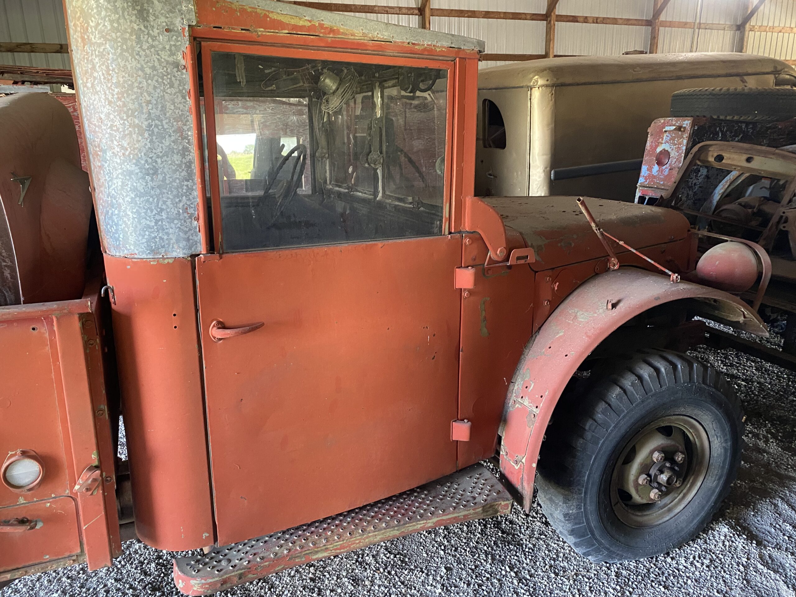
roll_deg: +1.3
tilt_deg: -16.6
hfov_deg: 67.3
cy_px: 298
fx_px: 598
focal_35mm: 26
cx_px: 398
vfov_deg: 53.1
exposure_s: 1/60
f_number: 1.8
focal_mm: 4.25
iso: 400
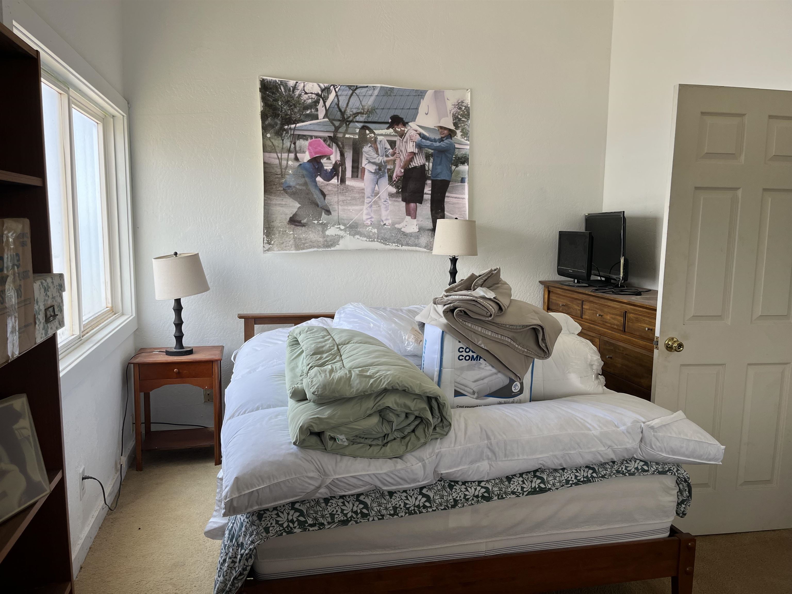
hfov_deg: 67.3
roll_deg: -0.1
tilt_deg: -6.9
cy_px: 297
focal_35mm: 26
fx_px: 595
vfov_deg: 53.1
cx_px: 396
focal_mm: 5.1
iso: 40
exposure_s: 1/250
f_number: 1.6
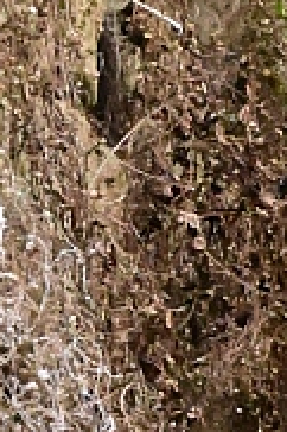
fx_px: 3630
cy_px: 453
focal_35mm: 303
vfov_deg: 6.8
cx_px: 695
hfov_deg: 4.4
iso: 28800
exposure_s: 1/200
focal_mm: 46
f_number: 32
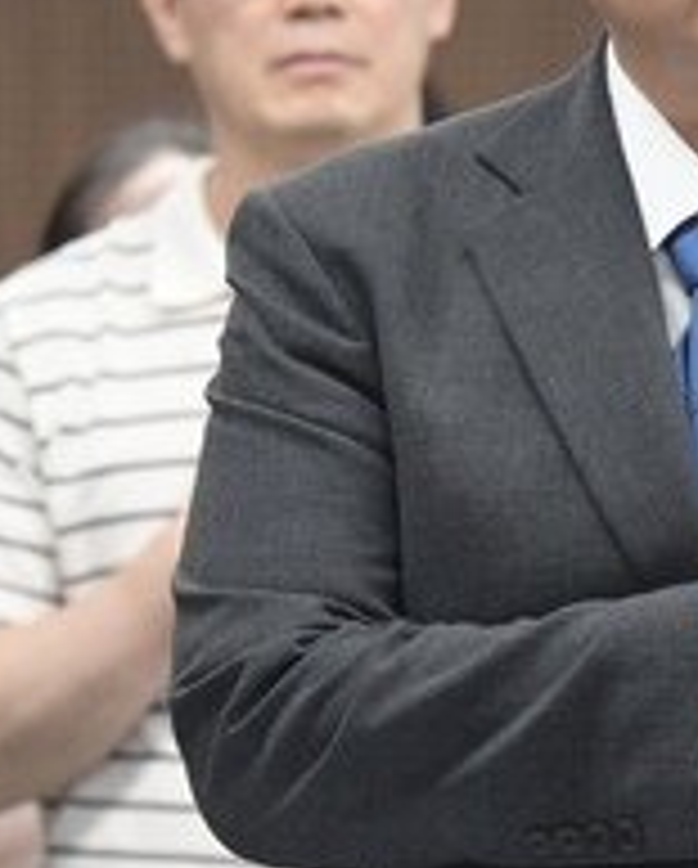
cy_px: 713
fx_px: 21872
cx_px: 734
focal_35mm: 849
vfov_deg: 2.3
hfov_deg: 1.8
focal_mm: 125
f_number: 4
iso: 1250
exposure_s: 1/200
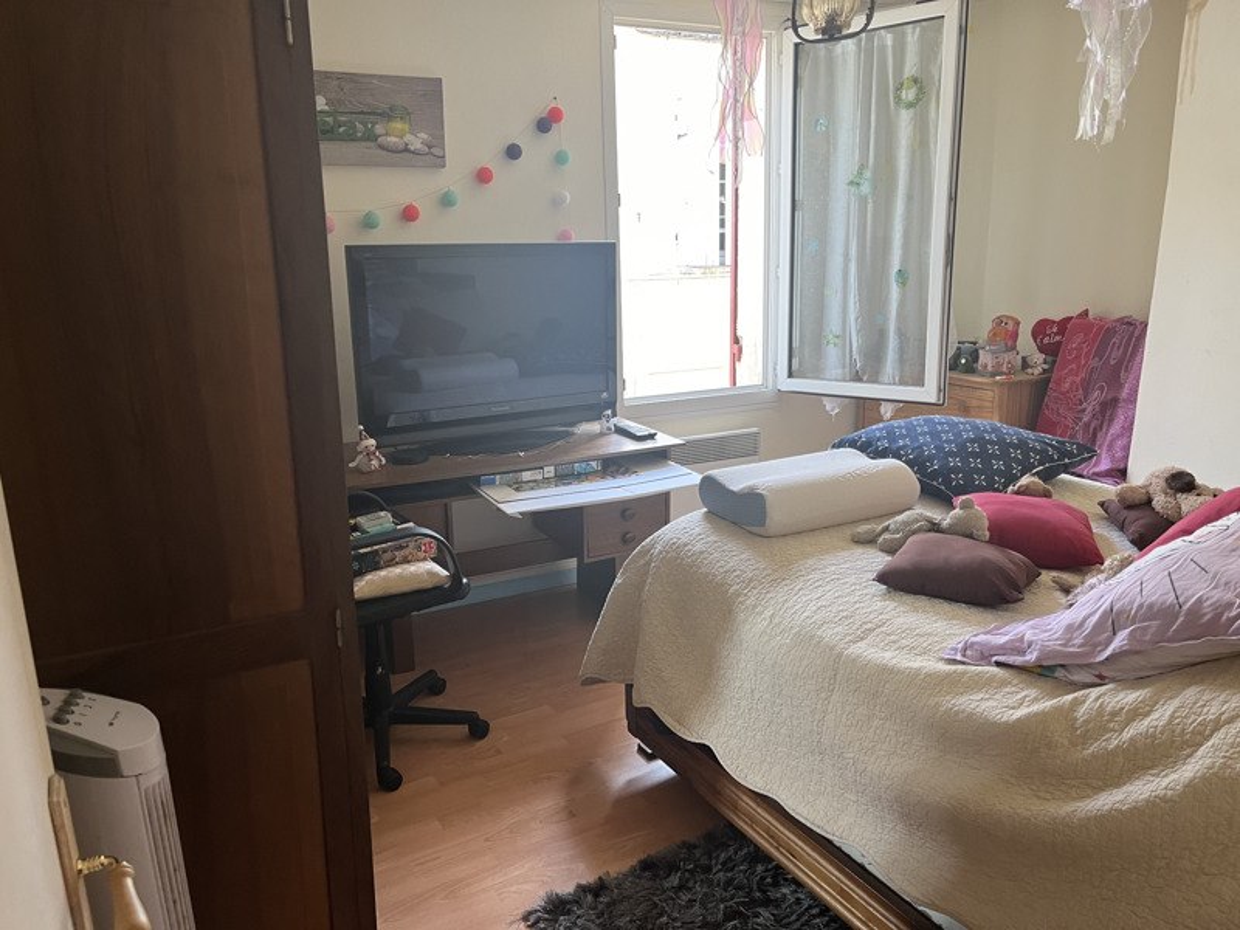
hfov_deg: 67.3
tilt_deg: -14.1
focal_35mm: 26
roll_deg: -0.7
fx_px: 931
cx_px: 620
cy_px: 465
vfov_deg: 53.1
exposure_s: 1/60
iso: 125
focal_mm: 5.1
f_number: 1.6
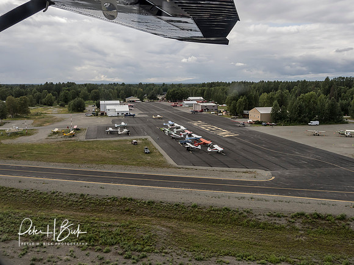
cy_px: 132
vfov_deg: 46.8
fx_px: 307
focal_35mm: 30
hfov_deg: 60.0
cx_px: 177
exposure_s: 1/1000
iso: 400
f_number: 7.1
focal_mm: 15
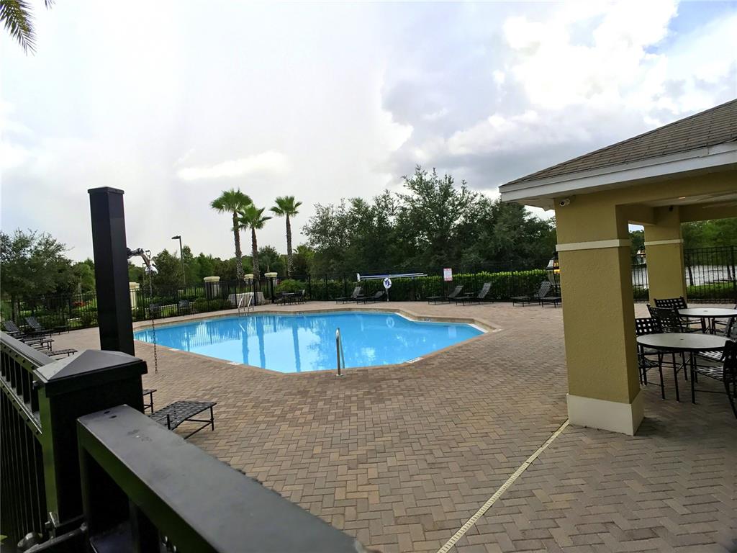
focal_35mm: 28
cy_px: 276
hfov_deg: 63.4
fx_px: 596
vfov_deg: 49.7
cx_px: 368
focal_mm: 3.99
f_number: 1.8
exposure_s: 1/1681
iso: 20
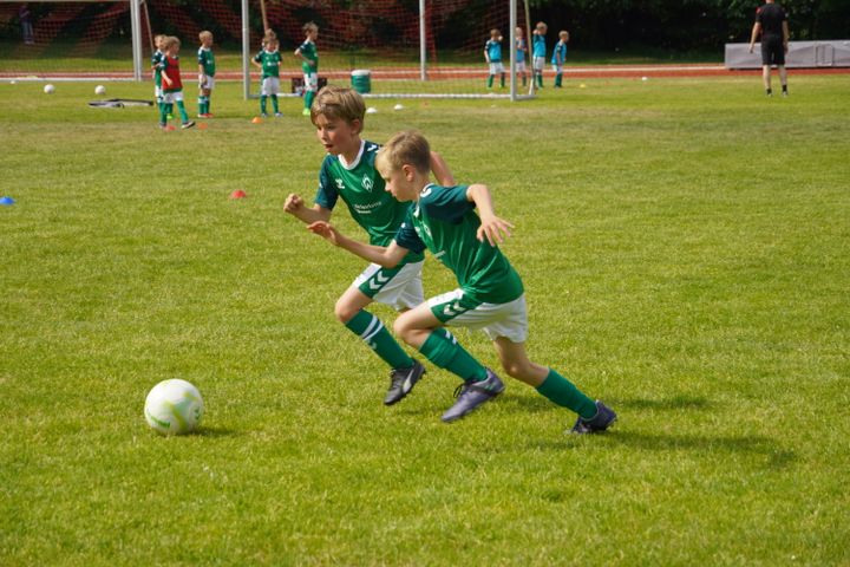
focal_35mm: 108
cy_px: 284
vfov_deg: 12.7
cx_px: 425
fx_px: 2550
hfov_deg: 18.9
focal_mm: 72
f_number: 5.6
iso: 100
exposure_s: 1/500
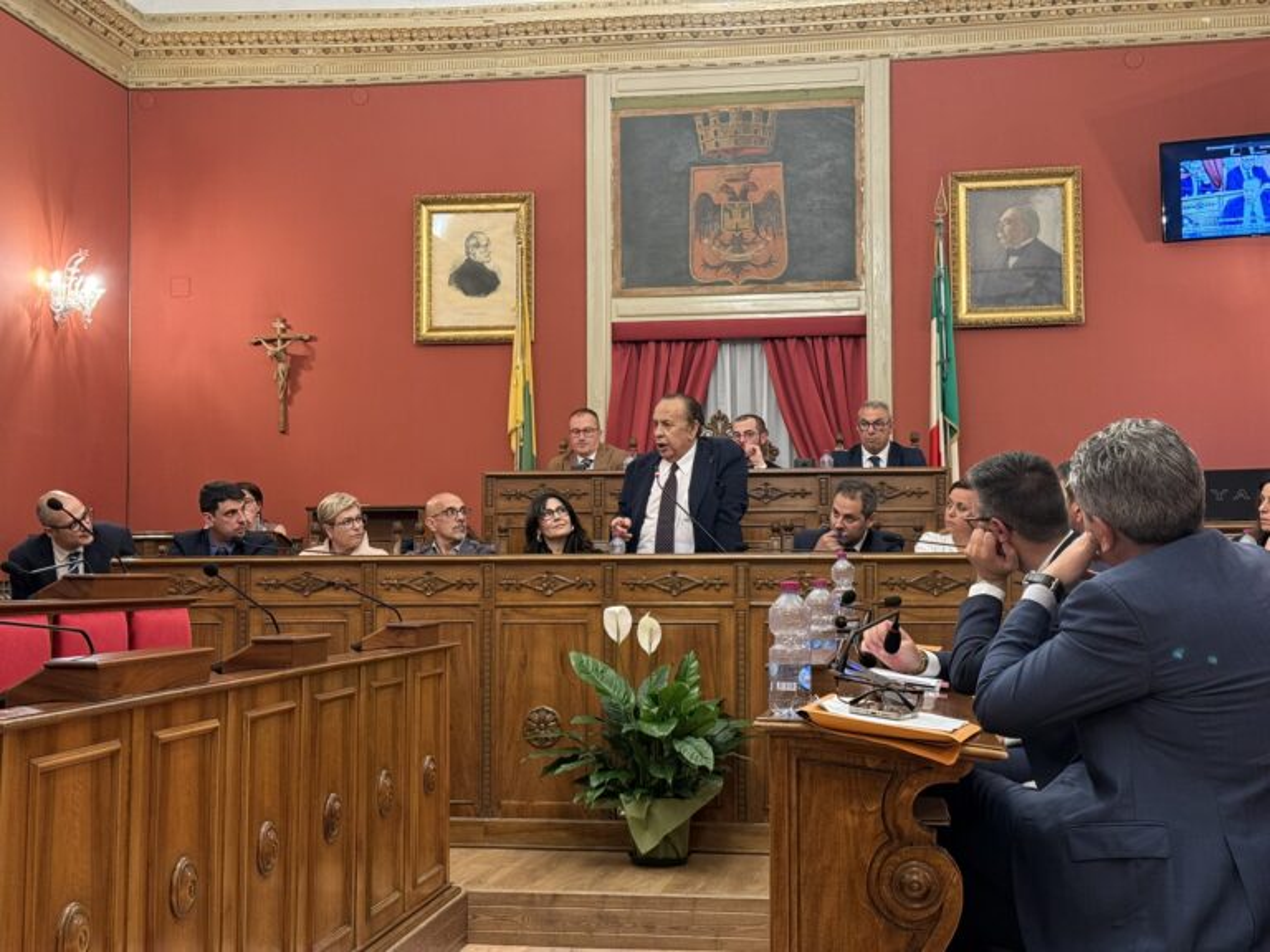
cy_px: 476
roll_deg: +0.3
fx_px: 1761
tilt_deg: +3.8
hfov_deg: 39.7
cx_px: 635
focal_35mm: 48
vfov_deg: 30.3
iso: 200
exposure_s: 1/33
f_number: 1.78
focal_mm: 6.76
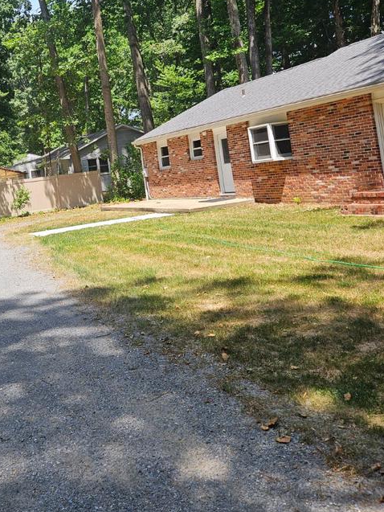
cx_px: 76
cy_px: 144
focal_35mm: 39
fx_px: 577
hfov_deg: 35.6
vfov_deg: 46.5
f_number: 1.8
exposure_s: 1/767
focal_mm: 5.4
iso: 25
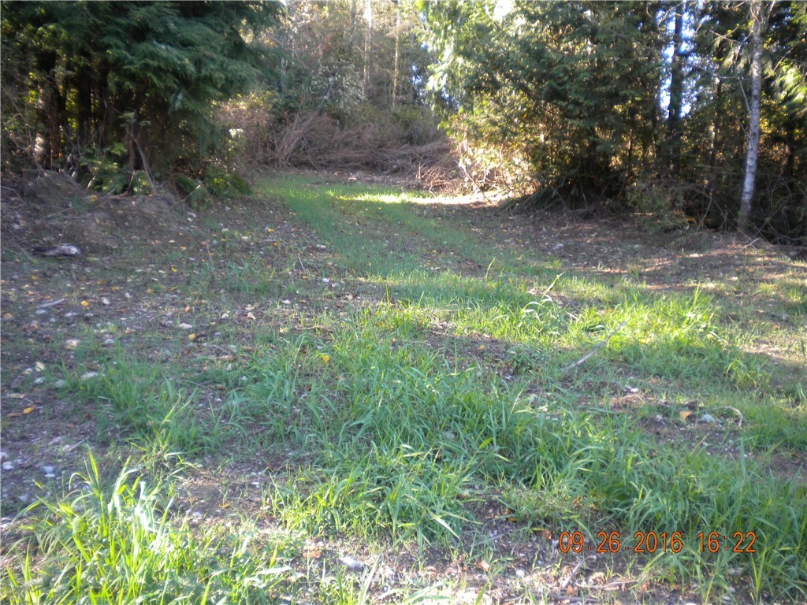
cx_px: 404
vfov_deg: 40.7
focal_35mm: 35
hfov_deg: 52.6
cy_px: 302
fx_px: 816
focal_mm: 6.3
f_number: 3.1
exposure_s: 1/52.8
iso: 116
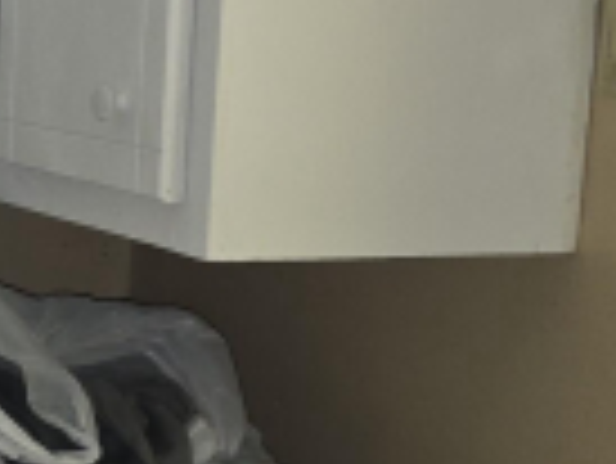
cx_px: -785
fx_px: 1995
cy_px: 194
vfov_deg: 13.2
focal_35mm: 112
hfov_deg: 13.6
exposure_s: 1/24
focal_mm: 6.3
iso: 100
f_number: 1.7
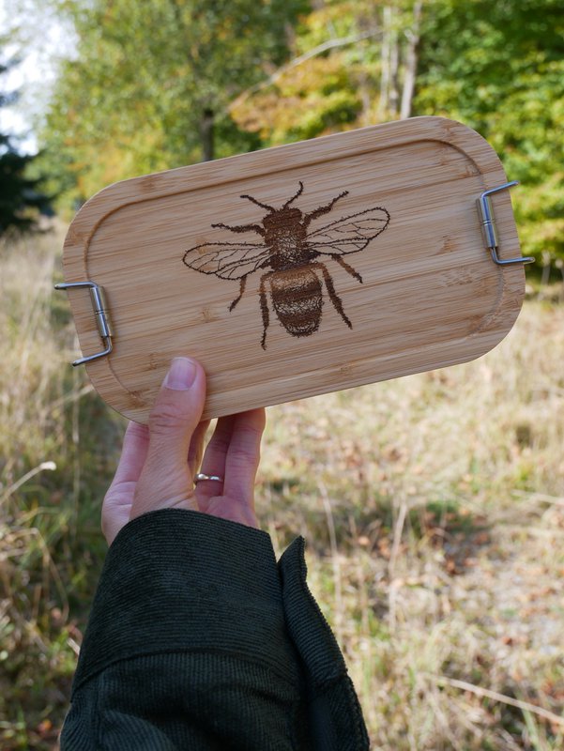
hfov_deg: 41.8
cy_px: 376
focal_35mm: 34
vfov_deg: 53.9
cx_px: 282
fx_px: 738
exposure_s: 1/160
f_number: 5.6
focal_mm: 17
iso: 200
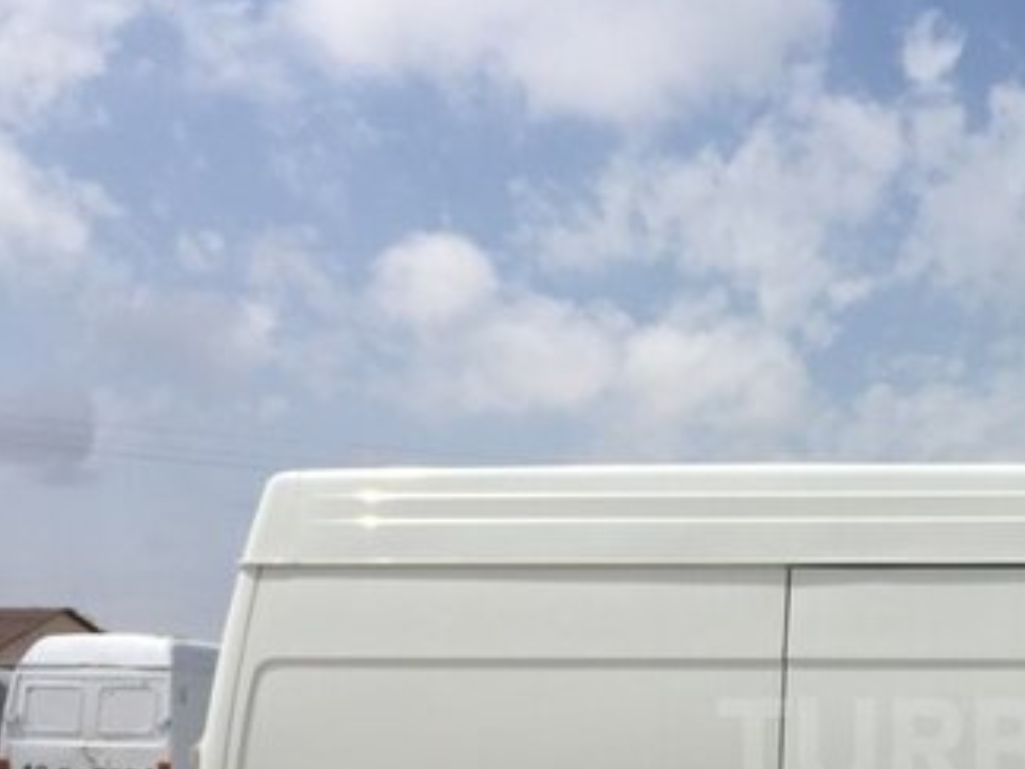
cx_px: 1041
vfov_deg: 23.9
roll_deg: -2.5
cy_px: 745
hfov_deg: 30.3
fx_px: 1747
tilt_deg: +1.1
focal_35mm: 59
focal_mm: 4.15
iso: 32
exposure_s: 1/4950
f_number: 2.2
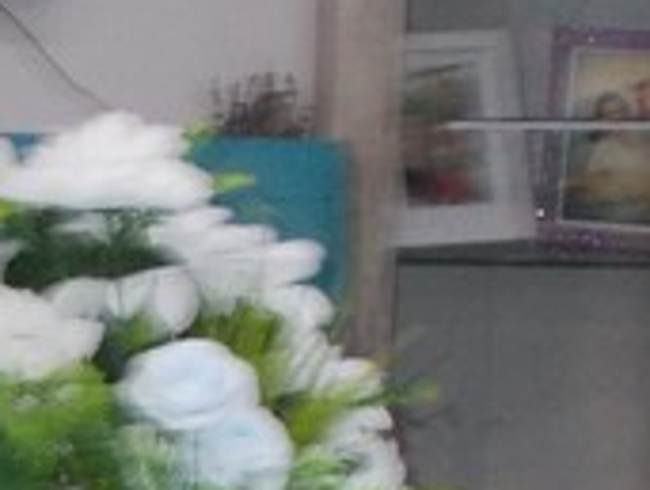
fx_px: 3425
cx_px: -323
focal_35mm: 182
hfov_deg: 10.5
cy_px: 657
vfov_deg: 8.1
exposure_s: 1/25
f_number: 3.2
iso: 200
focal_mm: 4.6
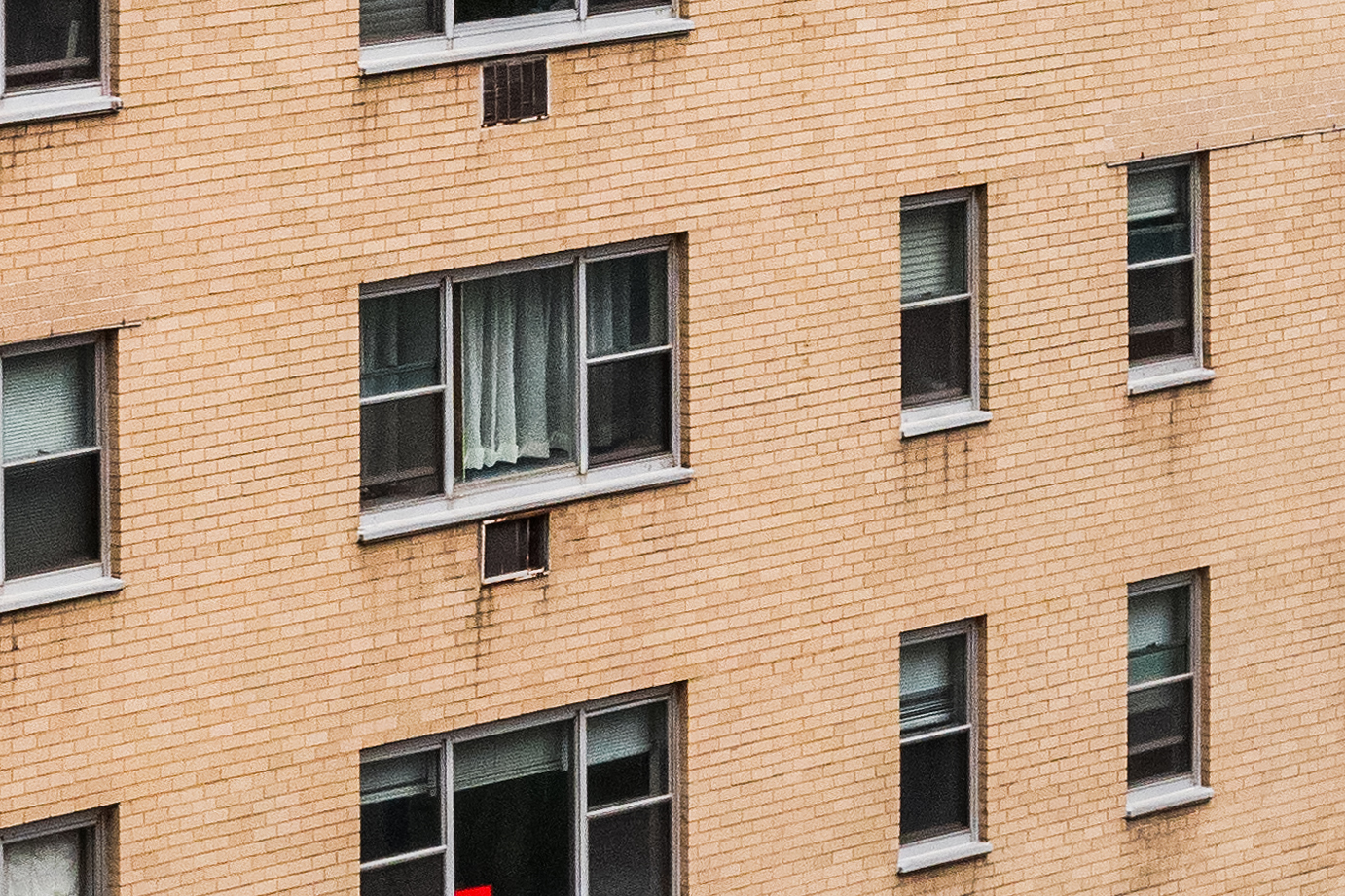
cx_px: 1318
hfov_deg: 6.8
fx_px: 11356
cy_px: -55
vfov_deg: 4.5
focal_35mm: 304
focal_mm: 70
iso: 800
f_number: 18
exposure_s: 1/400
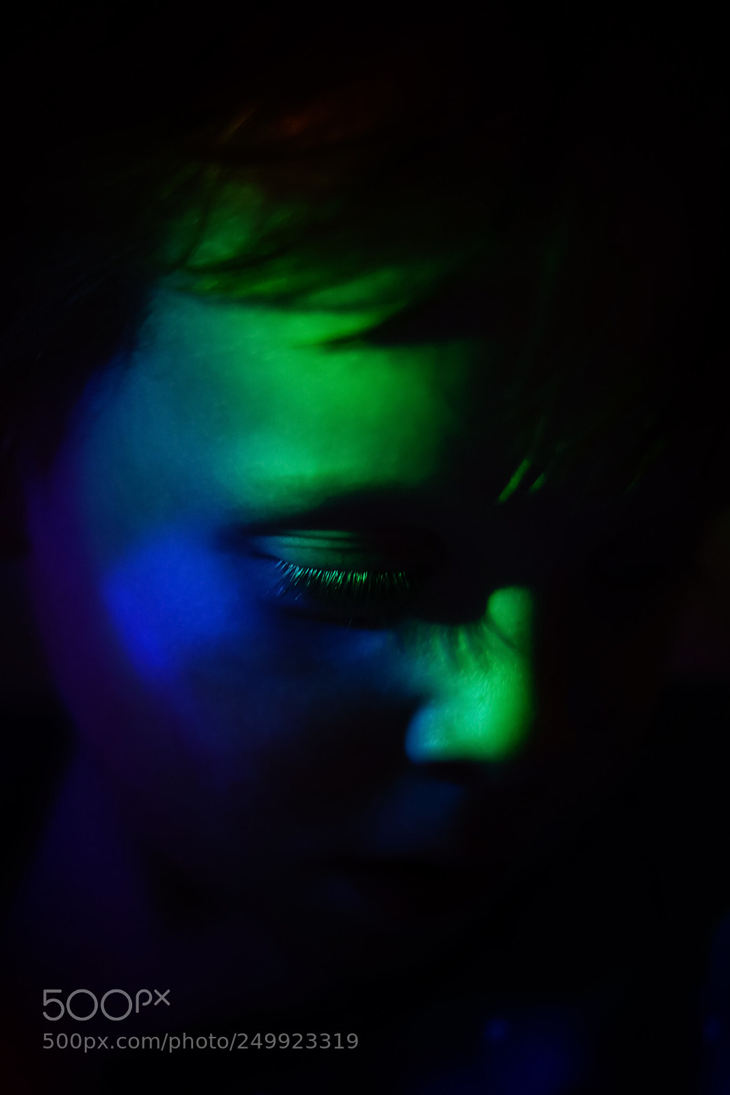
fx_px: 2282
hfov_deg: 18.2
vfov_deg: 27.0
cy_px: 548
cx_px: 365
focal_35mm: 75
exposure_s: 1/80
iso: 400
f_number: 1.8
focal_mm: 50
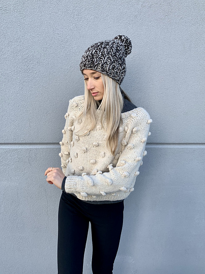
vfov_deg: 61.6
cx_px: 104
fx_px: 229
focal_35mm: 29
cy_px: 128
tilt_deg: -6.8
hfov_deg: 48.2
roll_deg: -0.5
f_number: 1.8
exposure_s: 1/391
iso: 25
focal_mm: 4.25
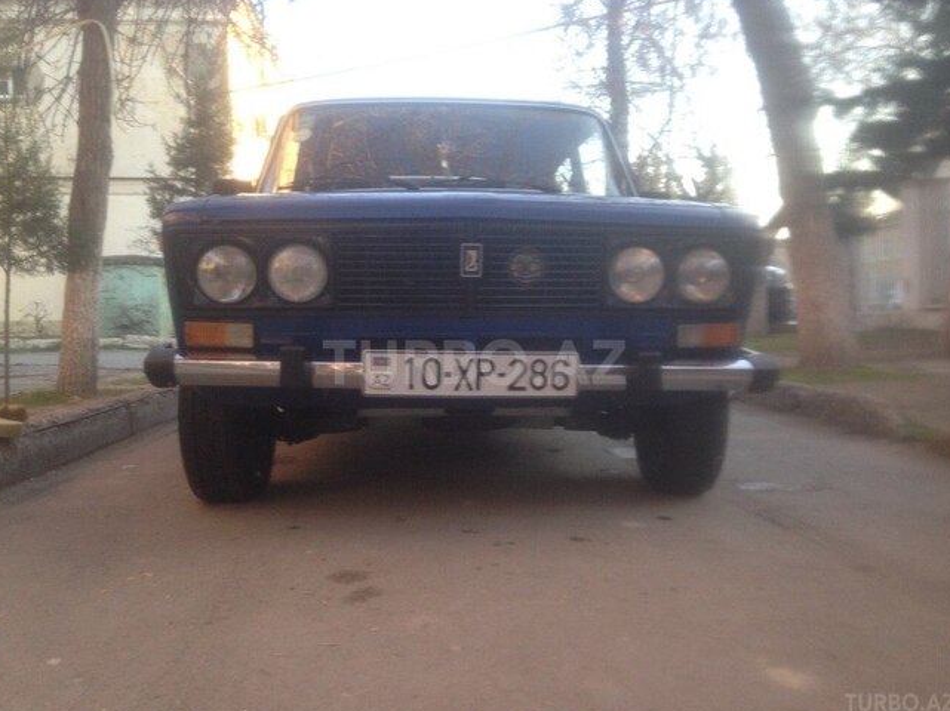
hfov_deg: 54.0
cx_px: 474
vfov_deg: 41.8
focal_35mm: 34
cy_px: 362
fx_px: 933
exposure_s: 1/120
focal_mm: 4.12
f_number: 2.4
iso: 80
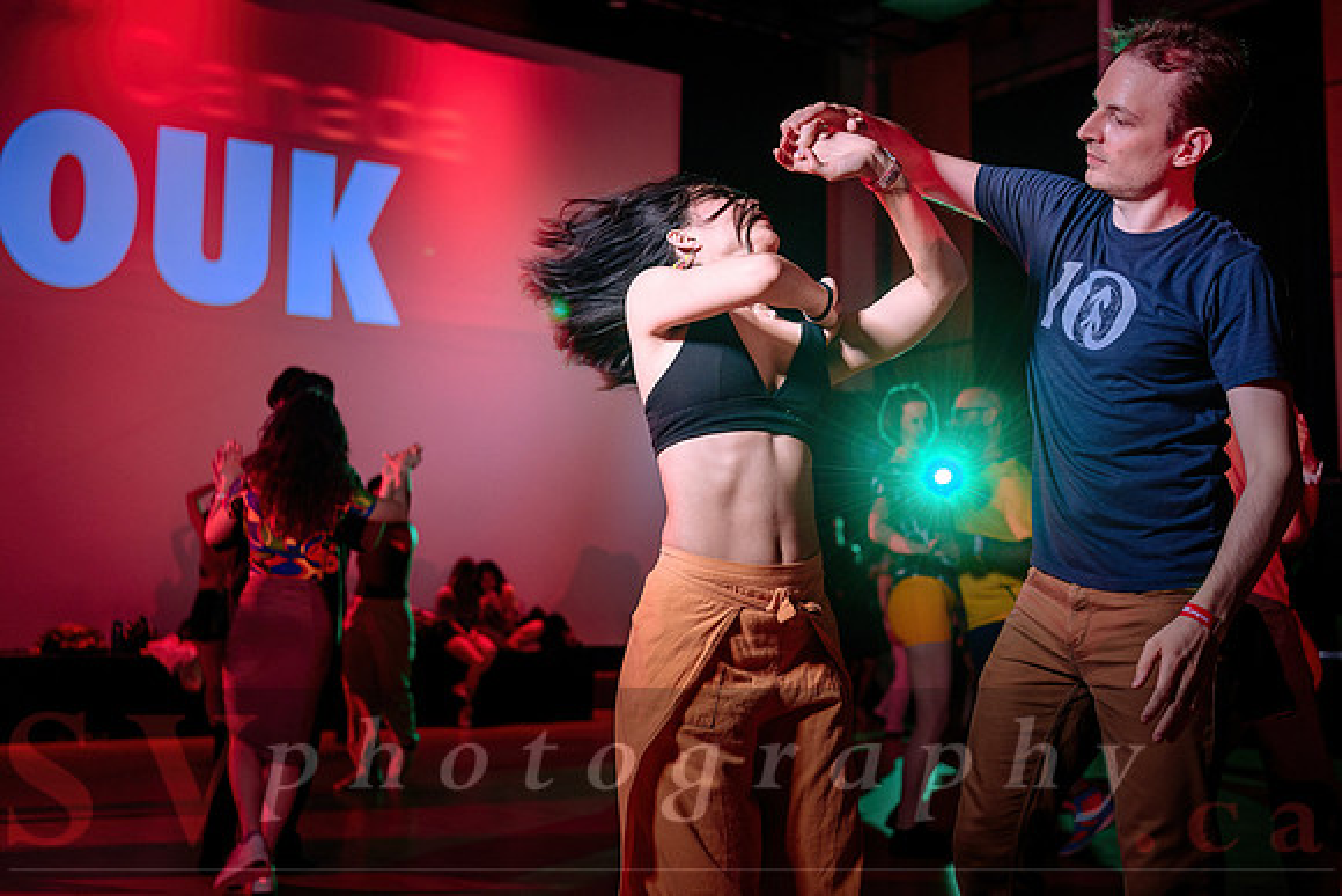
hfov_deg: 43.4
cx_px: 757
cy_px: 390
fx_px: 1683
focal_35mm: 45
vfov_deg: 29.8
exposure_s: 1/60
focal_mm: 40
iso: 1000
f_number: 3.2
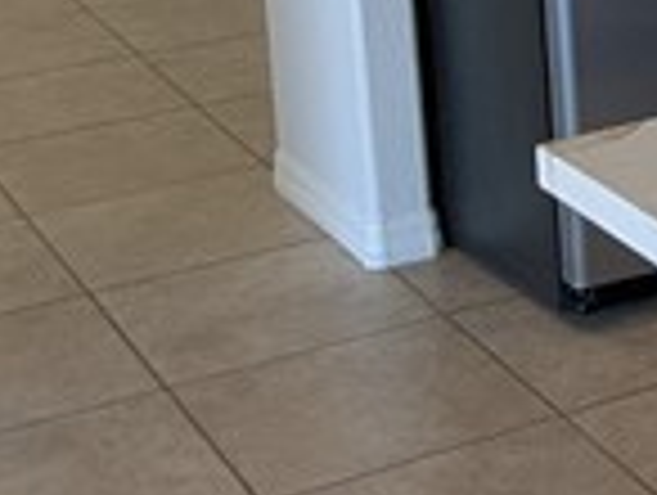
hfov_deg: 15.9
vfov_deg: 13.0
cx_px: 1035
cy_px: -76
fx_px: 2129
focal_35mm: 112
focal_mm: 2.35
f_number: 2.2
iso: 56
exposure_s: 1/60
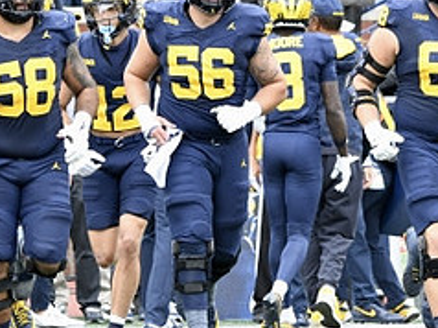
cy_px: 83
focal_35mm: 774
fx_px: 9784
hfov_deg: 2.6
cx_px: 190
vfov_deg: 1.9
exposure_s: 1/1250
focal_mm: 220
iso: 1600
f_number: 5.3
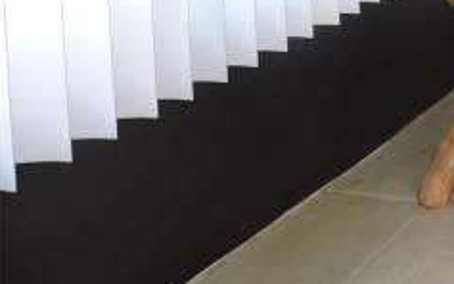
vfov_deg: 13.7
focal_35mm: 86
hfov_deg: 19.5
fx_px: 1064
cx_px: 762
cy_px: -217
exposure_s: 1/40
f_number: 3
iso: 180
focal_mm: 4.3
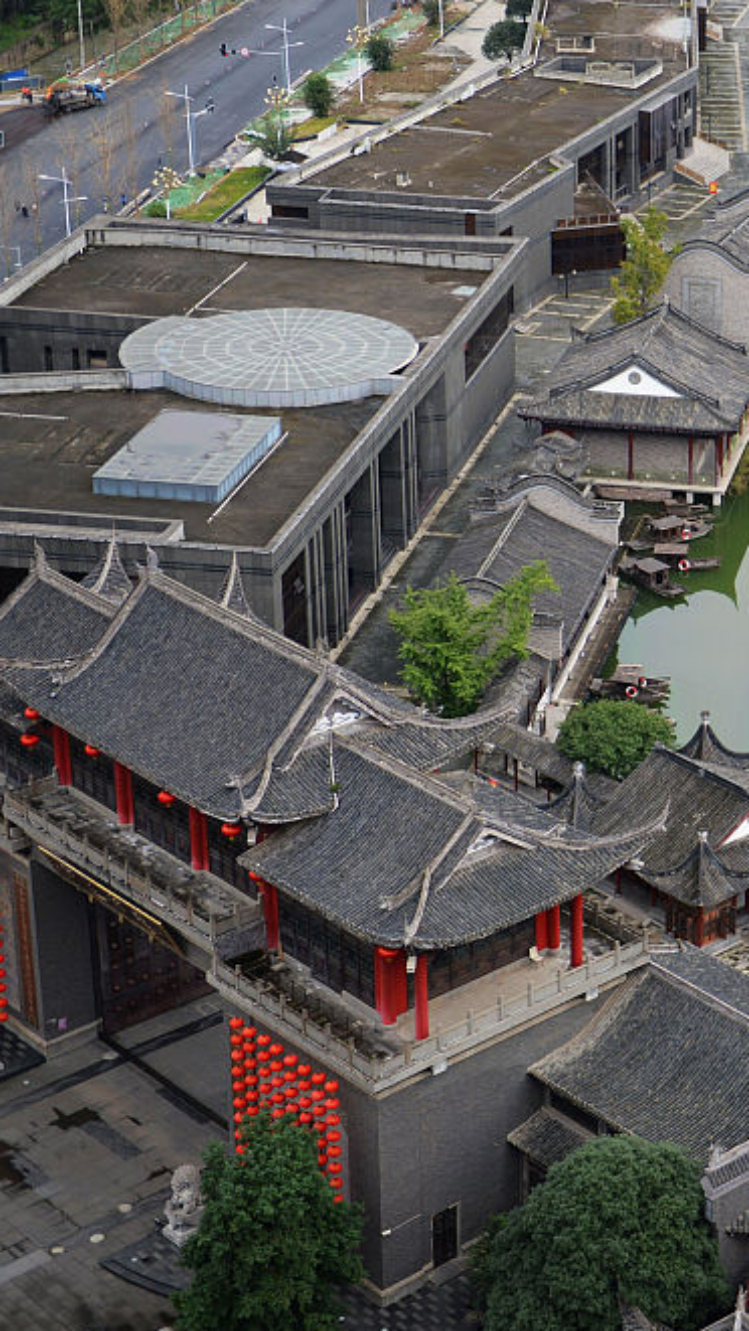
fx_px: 2682
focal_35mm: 76
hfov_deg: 15.2
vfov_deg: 27.8
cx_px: 960
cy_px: 549
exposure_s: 1/250
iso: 200
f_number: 2.8
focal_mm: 40
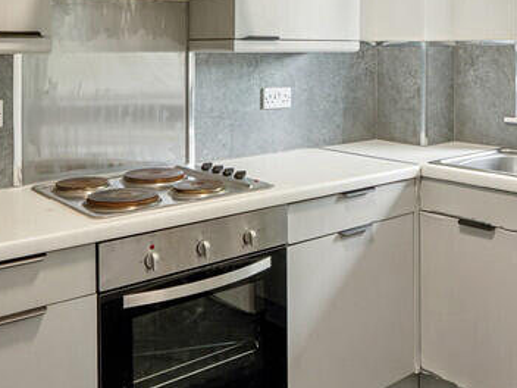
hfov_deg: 44.2
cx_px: 342
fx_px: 627
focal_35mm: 42
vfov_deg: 32.8
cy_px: 48
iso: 500
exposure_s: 1/10
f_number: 9
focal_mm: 10
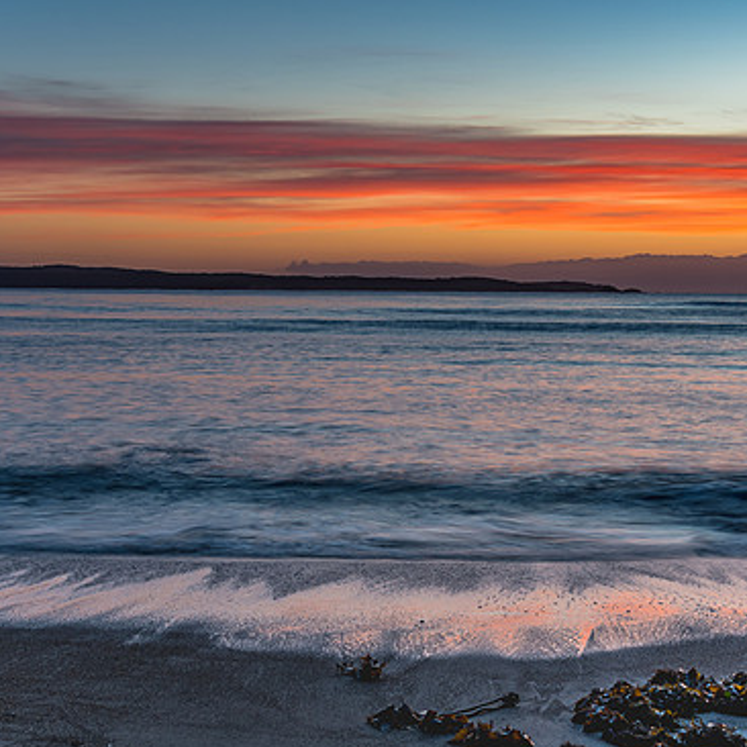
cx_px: 459
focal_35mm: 58
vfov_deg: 29.6
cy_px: 368
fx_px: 1416
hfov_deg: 29.5
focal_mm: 29
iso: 50
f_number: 10
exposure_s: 1
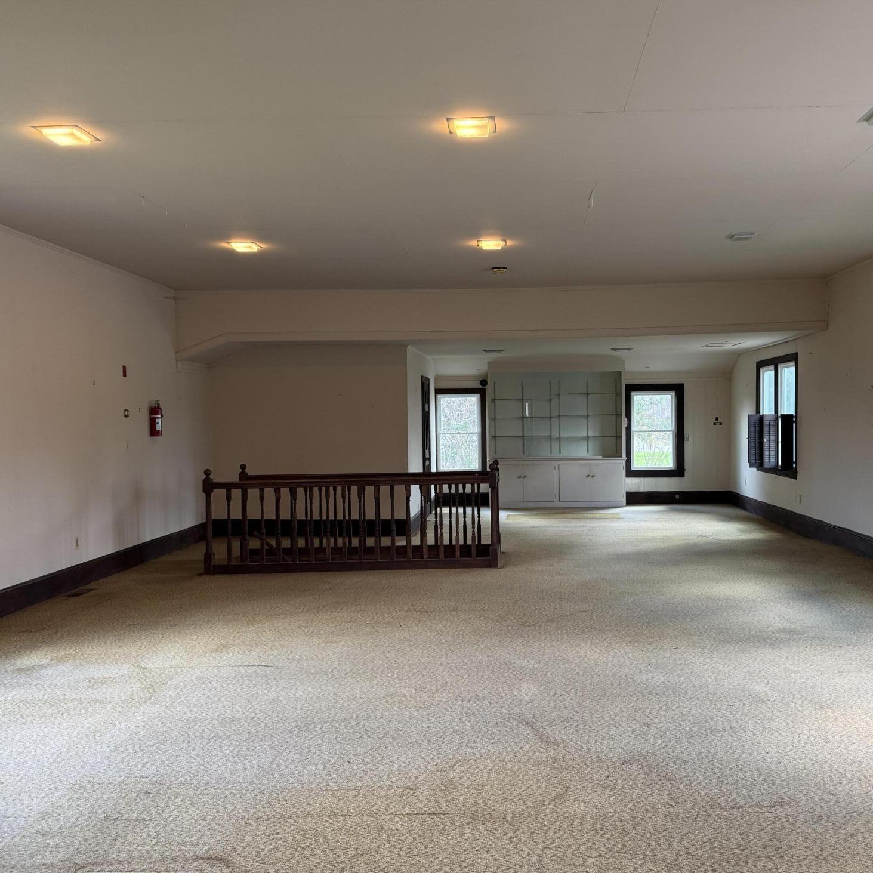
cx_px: 506
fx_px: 827
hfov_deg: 55.4
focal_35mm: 29
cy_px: 438
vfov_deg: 55.6
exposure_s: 1/120
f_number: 1.78
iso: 250
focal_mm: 6.76
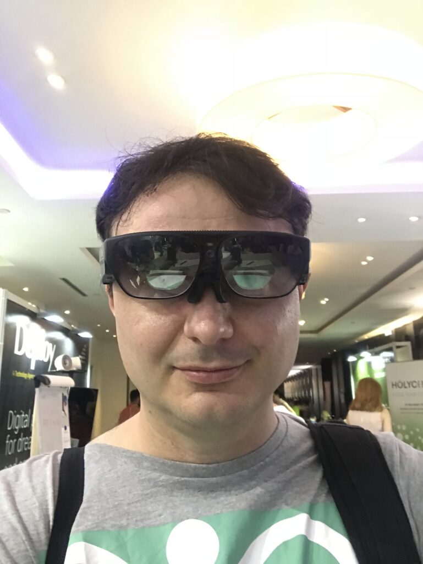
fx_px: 521
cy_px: 282
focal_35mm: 32
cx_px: 212
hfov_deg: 44.2
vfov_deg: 56.8
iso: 200
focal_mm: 2.87
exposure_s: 1/20
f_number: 2.2
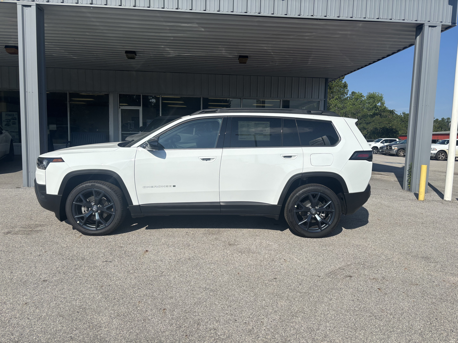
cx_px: 229
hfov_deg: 67.3
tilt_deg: -4.4
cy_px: 172
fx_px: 344
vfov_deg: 53.1
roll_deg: -1.8
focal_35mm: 26
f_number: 1.6
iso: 50
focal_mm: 5.96
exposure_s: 1/7194
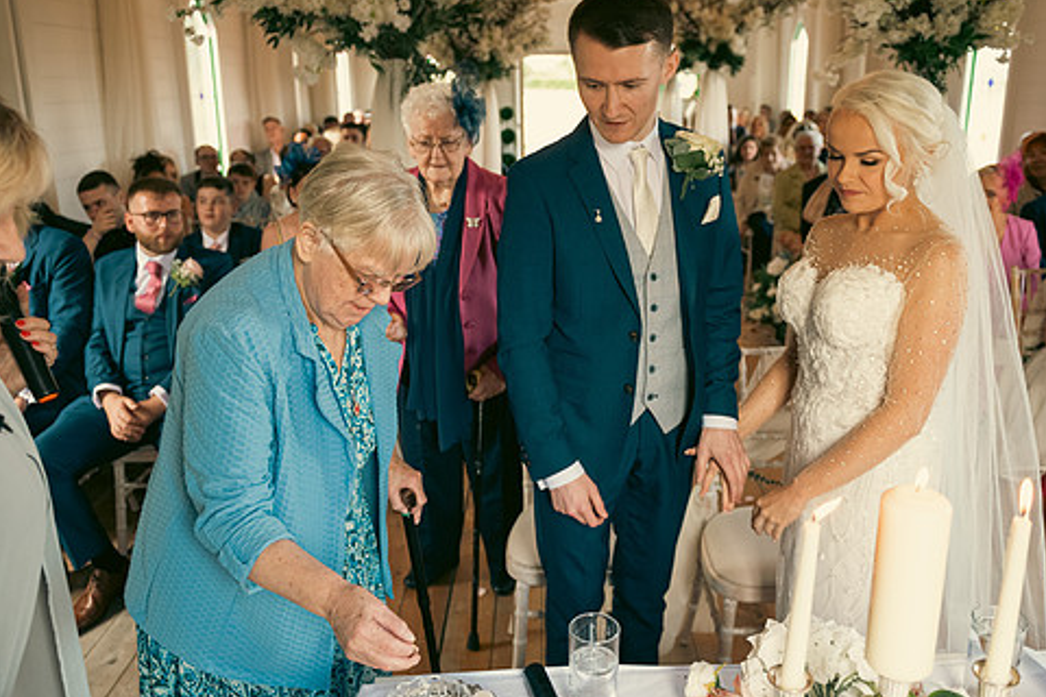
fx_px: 843
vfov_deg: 45.0
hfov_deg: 63.6
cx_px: 536
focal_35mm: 29
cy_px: 339
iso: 640
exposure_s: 1/160
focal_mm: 24
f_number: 3.5
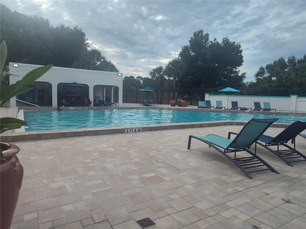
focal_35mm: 23
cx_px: 153
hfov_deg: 73.9
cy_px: 114
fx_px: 203
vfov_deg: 58.9
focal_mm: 5.56
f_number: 1.8
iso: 100
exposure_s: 1/926
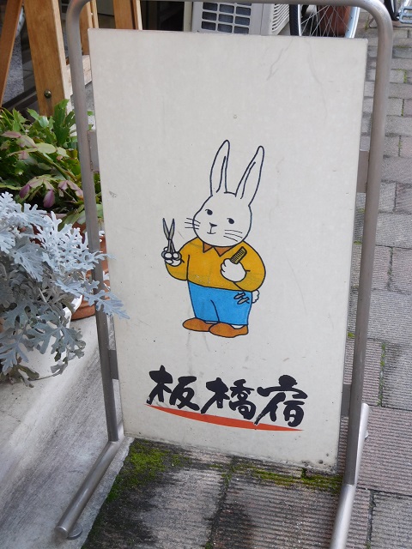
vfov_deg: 38.2
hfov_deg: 29.1
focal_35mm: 50
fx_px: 793
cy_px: 274
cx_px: 206
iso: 140
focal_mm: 8.9
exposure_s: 1/30
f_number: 4.1
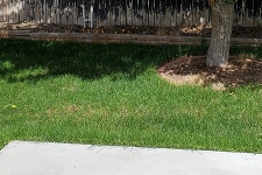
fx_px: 560
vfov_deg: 17.2
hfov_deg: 25.8
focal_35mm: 77
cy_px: -12
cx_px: 212
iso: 50
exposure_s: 1/1803
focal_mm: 4.3
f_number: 2.4
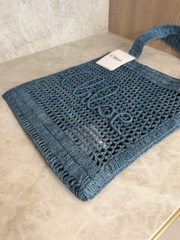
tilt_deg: -43.8
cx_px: 90
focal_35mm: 24
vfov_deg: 71.6
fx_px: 166
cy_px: 120
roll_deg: +2.3
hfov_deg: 56.8
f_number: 1.78
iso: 125
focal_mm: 6.76
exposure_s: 1/120
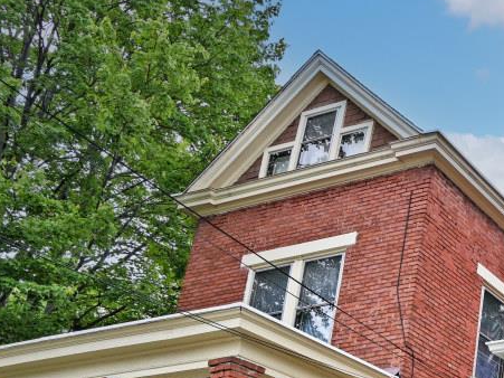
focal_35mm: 50
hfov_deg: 26.5
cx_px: 773
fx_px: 722
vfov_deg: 25.8
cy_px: 470
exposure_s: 1/320
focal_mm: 15.5
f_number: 6.3
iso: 100
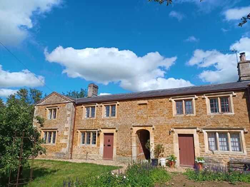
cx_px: 125
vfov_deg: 54.9
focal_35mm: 25
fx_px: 181
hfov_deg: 69.4
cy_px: 94
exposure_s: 1/683
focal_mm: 4.6
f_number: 1.8
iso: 32
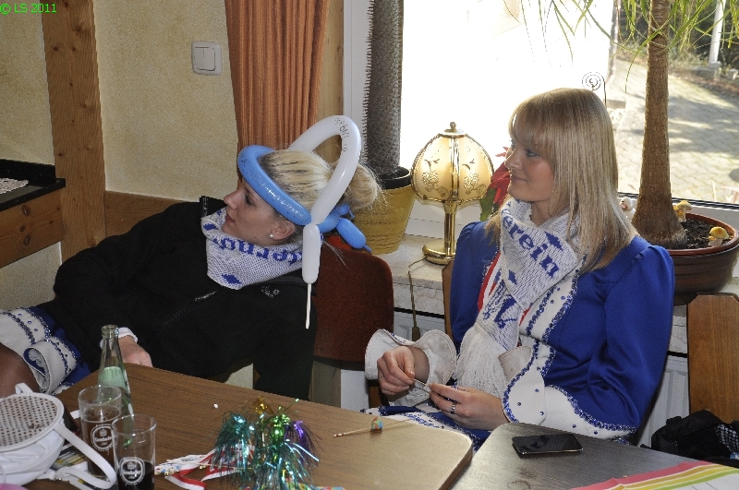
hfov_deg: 35.1
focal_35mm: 57
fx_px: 1168
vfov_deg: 23.7
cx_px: 370
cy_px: 245
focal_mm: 38
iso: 400
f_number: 6.3
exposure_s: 1/160
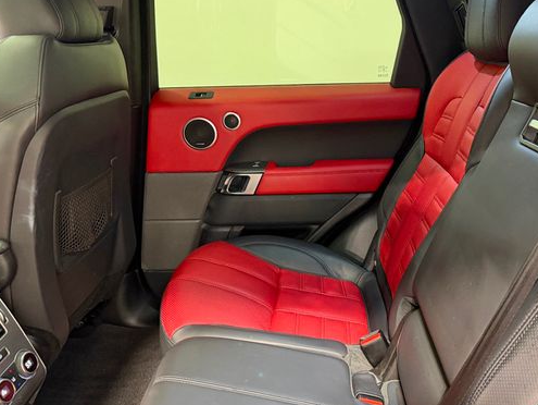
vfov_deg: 45.1
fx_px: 482
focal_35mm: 31
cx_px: 333
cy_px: 151
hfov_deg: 57.7
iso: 800
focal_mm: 6.76
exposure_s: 1/40
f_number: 1.78
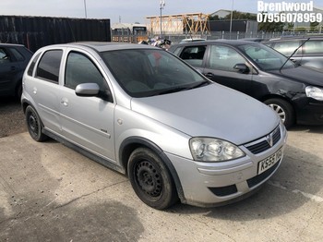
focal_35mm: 28
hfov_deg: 63.5
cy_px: 121
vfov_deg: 49.7
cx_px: 162
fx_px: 261
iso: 20
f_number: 1.8
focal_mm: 4
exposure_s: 1/2183
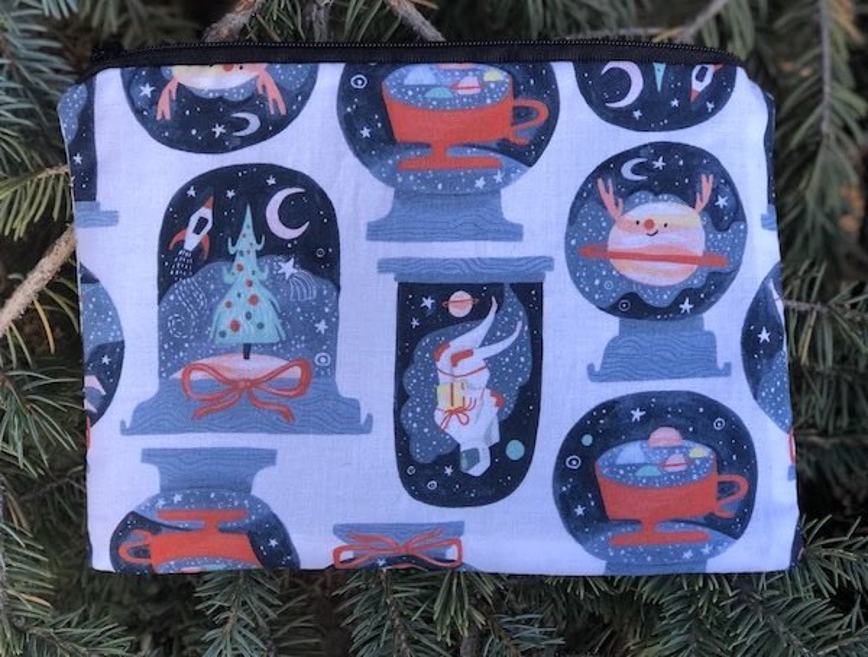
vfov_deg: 25.8
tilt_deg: -76.8
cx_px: 434
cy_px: 328
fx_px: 1434
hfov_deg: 33.7
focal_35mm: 57
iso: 50
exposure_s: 1/30
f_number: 2.8
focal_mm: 6.6
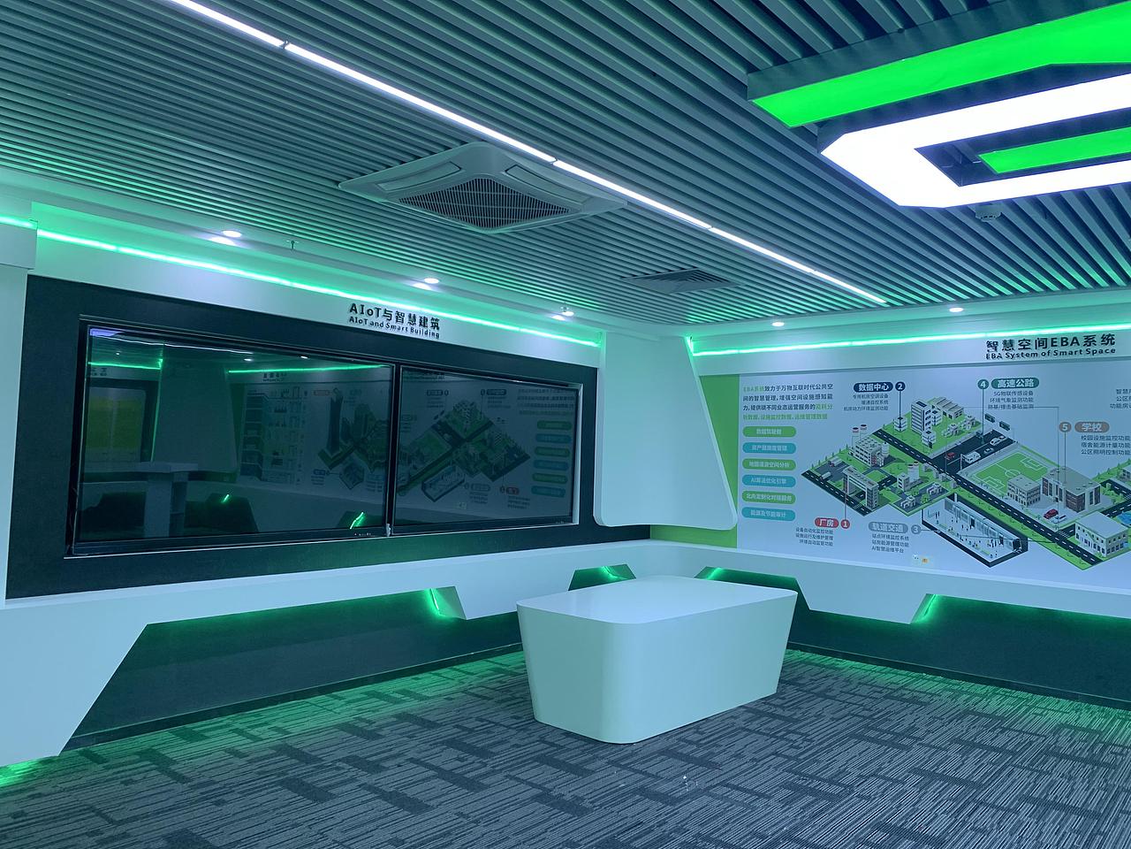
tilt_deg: +4.0
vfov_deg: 53.1
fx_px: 849
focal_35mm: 26
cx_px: 566
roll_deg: -2.0
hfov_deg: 67.3
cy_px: 424
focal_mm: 4.25
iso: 100
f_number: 1.8
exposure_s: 1/100
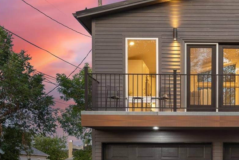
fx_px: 418
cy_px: 87
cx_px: 224
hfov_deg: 30.2
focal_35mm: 63
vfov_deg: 21.6
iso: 200
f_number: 7.1
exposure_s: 1/1.67
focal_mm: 31
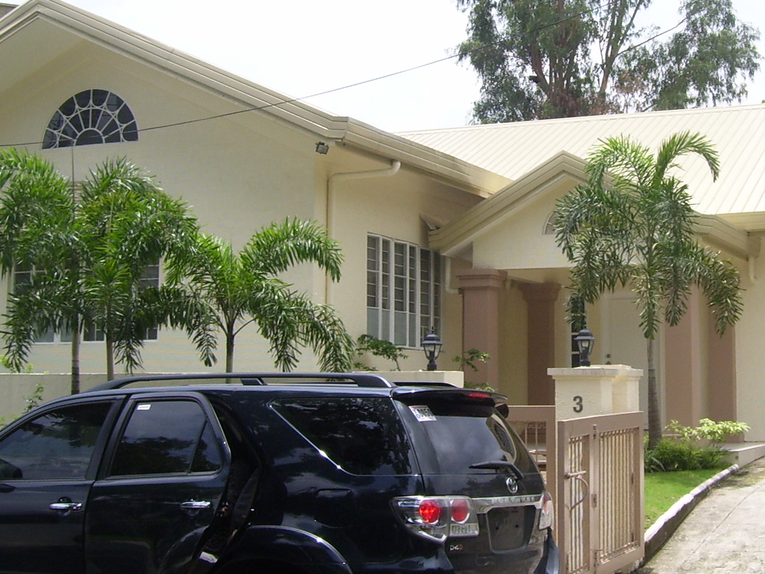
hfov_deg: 31.3
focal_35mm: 61
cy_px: 226
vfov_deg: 24.0
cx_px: 536
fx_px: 1348
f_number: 4.8
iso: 80
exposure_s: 1/500
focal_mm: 6
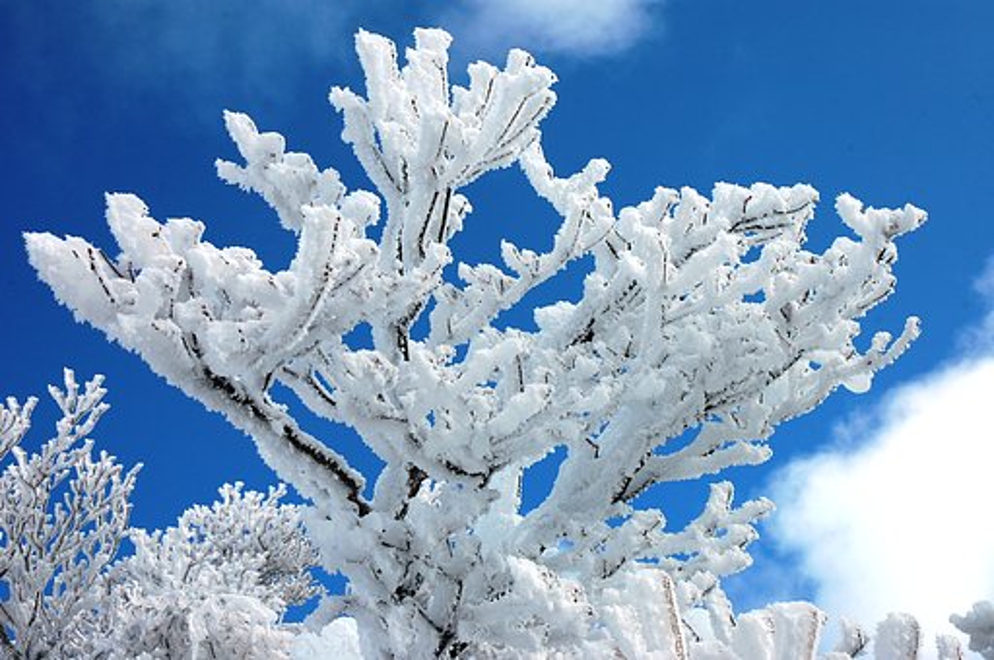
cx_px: 497
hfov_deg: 37.9
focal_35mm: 52
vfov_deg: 25.7
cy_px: 330
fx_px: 1448
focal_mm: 35
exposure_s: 1/320
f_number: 10
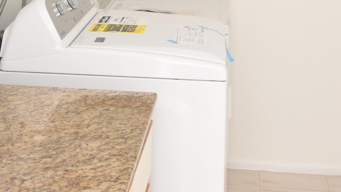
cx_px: 154
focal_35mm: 84
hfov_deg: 25.3
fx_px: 759
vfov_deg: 13.6
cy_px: -89
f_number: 3.5
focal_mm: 20
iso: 800
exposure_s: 1/60
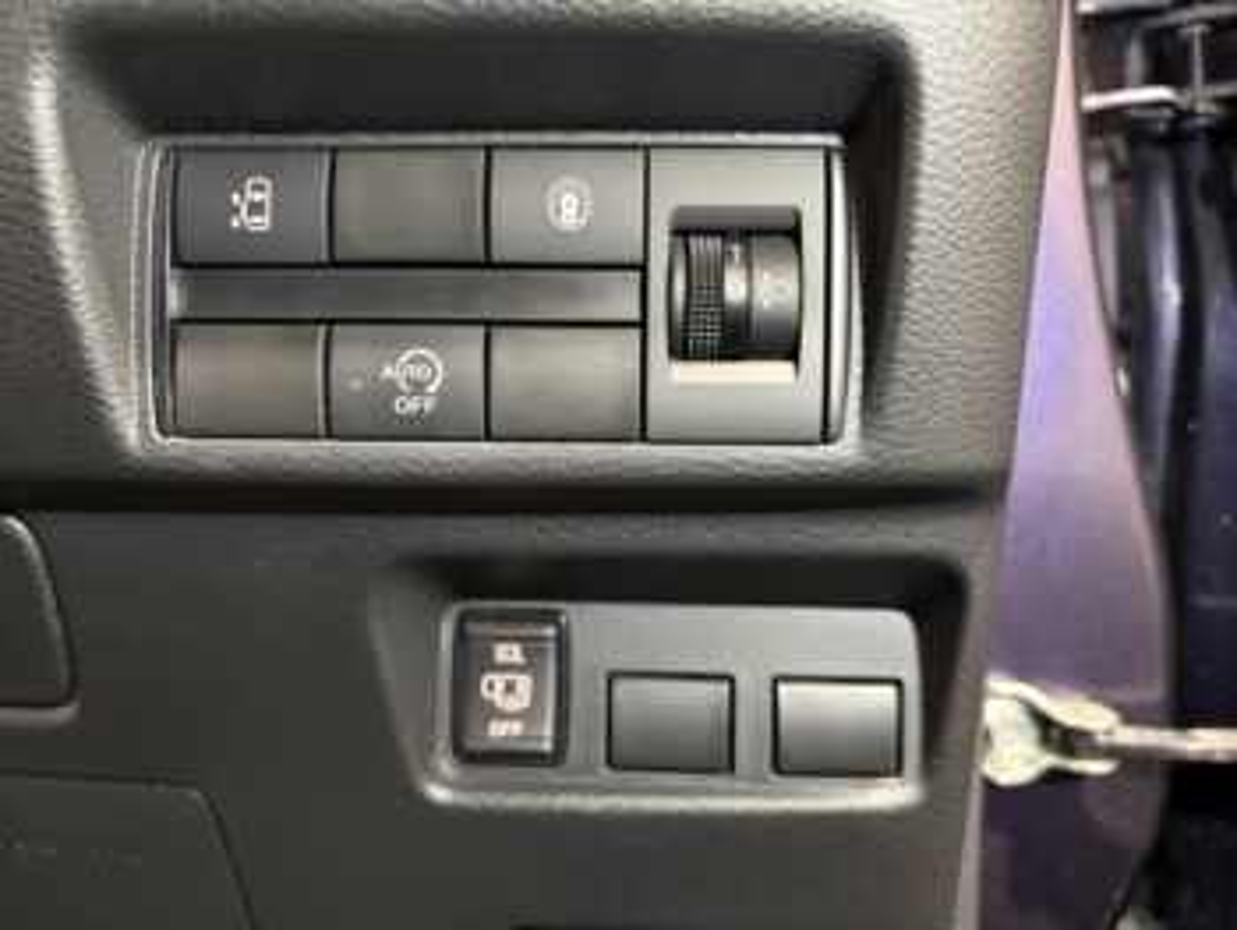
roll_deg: -0.3
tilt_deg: -0.9
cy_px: 465
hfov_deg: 67.3
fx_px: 930
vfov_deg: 53.1
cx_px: 618
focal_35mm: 26
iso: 640
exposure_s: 1/33
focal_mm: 5.96
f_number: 1.6
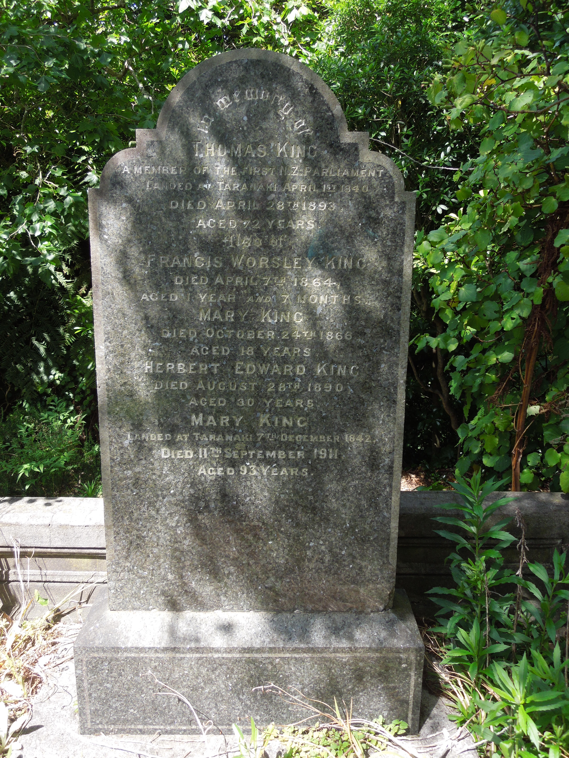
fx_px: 679
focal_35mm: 31
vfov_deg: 58.4
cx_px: 284
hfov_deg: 45.4
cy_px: 379
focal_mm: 5.6
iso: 100
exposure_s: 1/160
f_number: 3.6
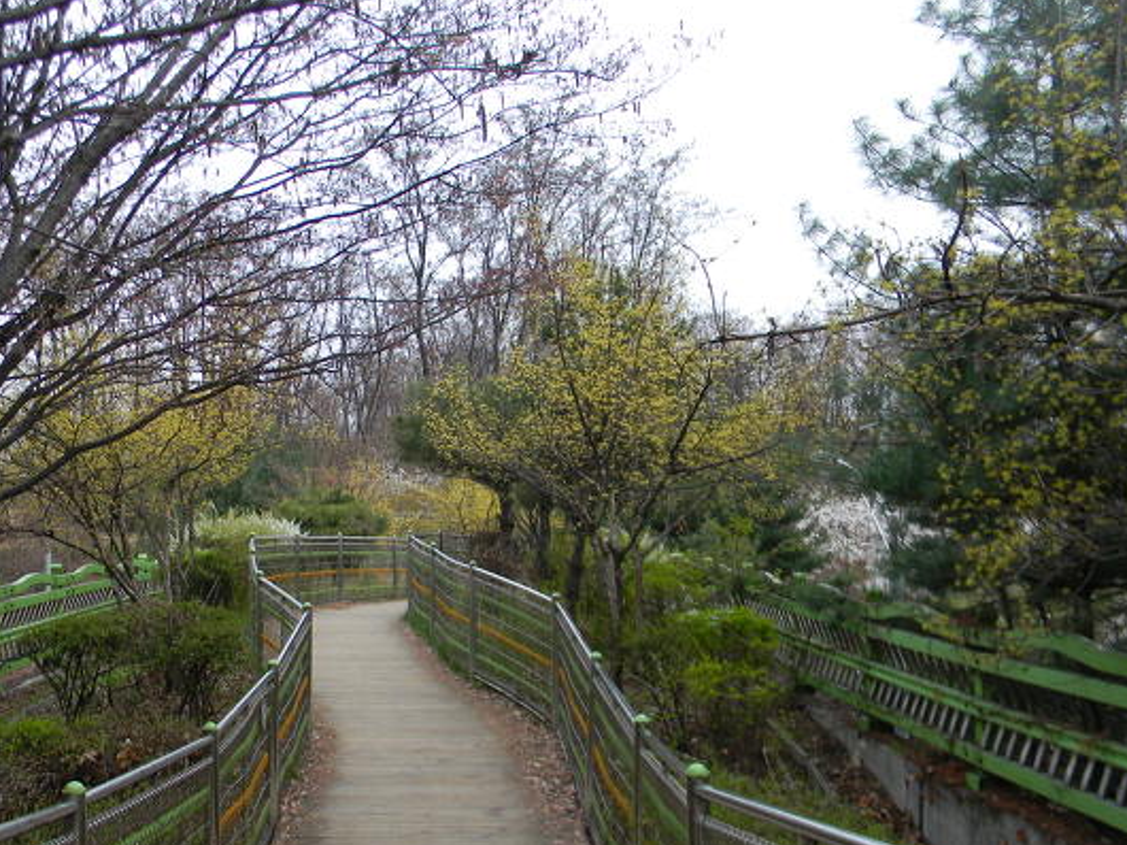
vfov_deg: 38.6
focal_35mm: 37
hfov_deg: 49.7
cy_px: 480
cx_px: 434
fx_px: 1204
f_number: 3.5
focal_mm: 5
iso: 80
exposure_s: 1/24.1
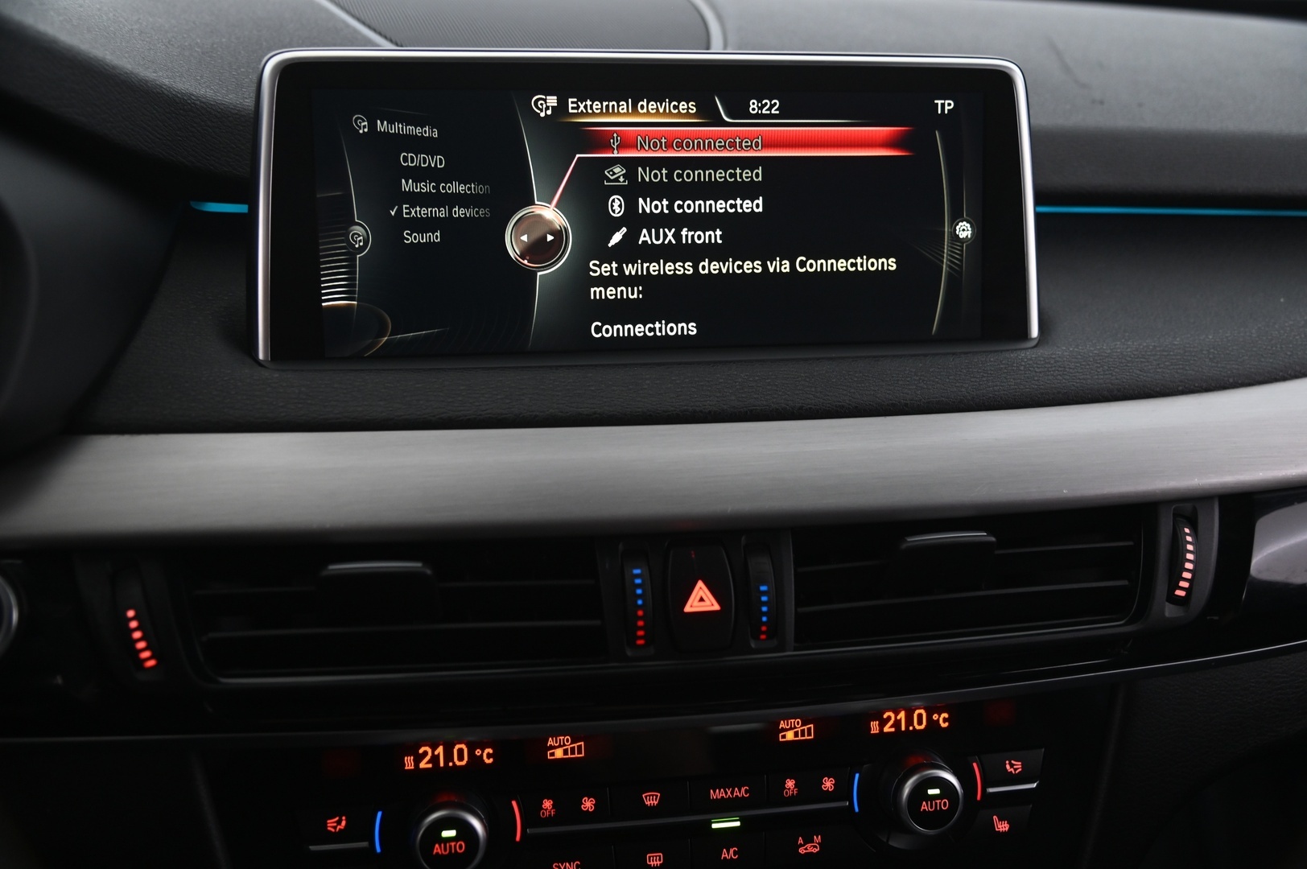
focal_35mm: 38
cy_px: 434
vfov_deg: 35.0
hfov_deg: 50.7
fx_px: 1378
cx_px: 654
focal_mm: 38
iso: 2000
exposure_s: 1/25
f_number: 4
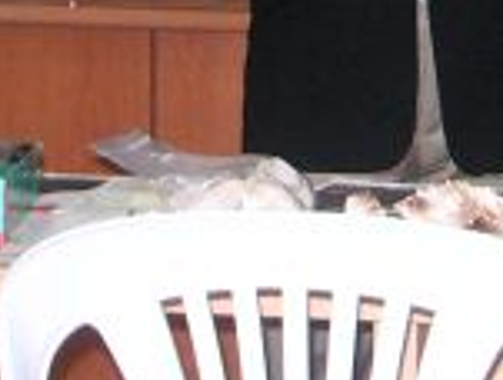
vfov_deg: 7.9
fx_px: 2695
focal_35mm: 185
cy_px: -180
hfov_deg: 10.3
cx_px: 736
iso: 100
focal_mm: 5.8
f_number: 2.6
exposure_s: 1/40
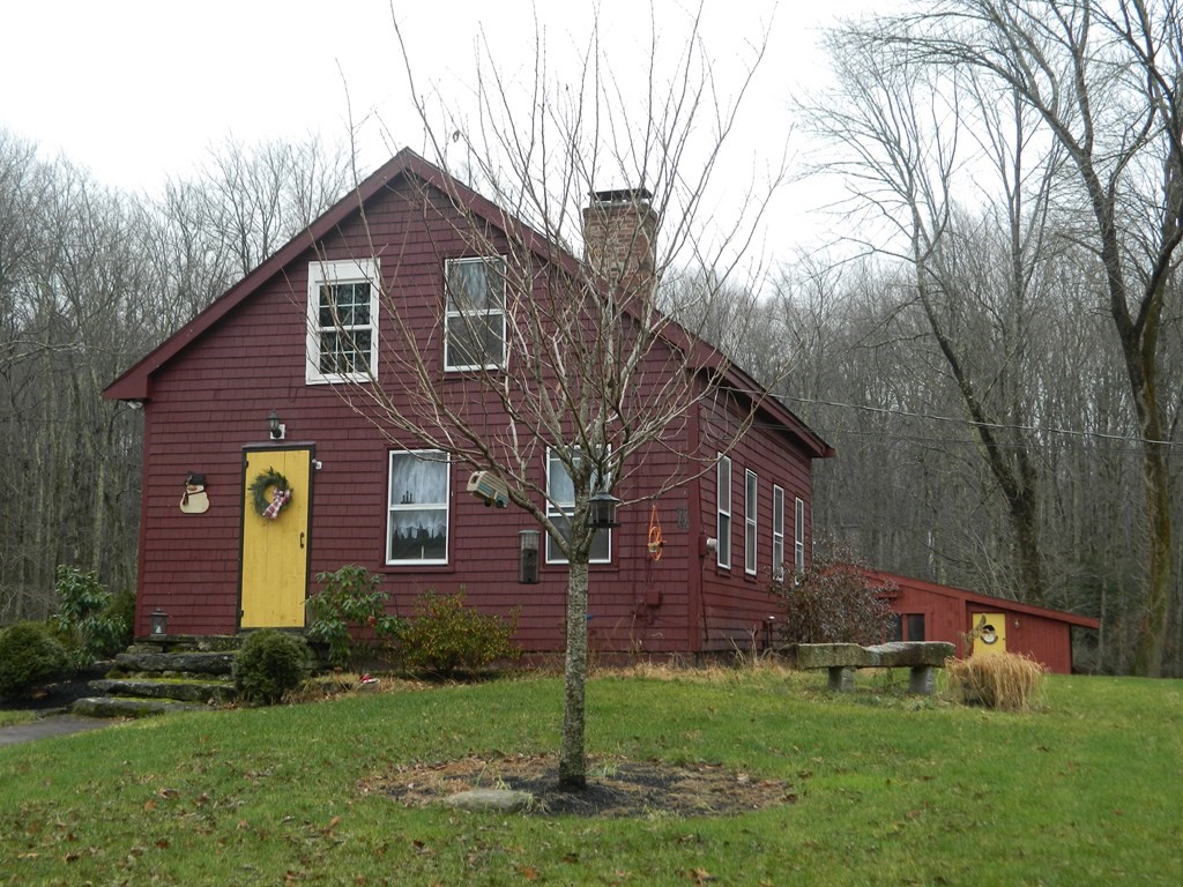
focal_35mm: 47
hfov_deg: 40.4
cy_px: 444
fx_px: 1606
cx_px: 592
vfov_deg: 30.9
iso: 80
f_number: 3.6
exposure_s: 1/60
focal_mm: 8.4
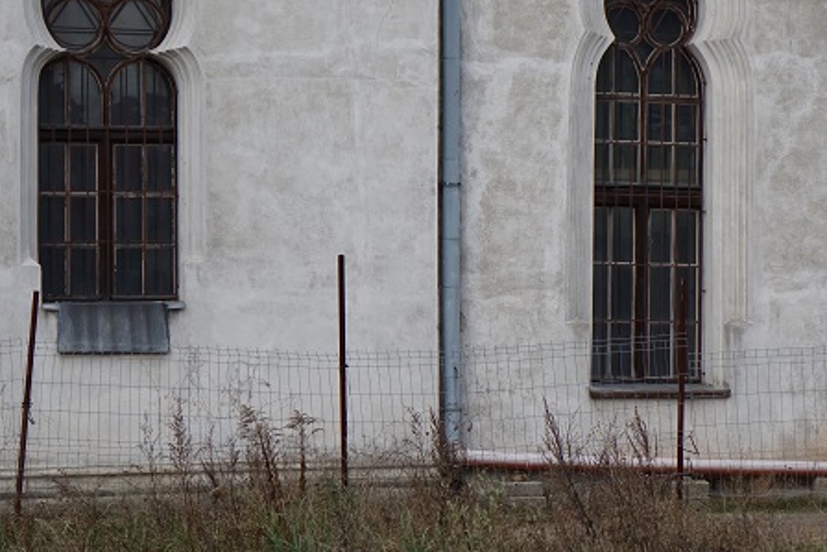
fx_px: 2665
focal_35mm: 116
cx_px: 629
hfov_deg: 17.5
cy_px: 272
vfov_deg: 11.8
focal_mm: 23.79
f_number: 2.8
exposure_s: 1/200
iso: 125
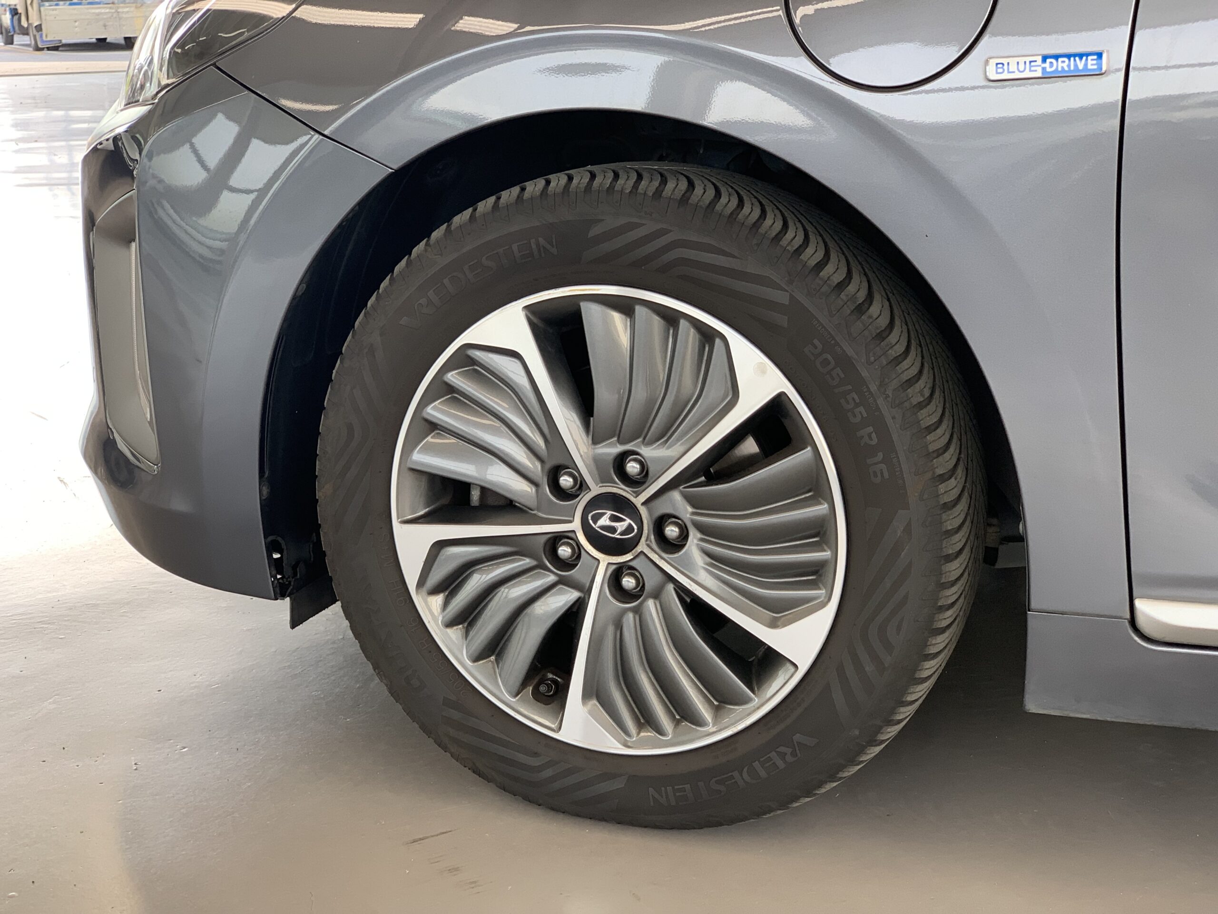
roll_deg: +0.5
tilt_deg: -13.5
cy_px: 457
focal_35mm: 52
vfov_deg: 28.0
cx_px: 609
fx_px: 1830
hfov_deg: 36.8
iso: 64
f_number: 2.4
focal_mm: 6
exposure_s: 1/122
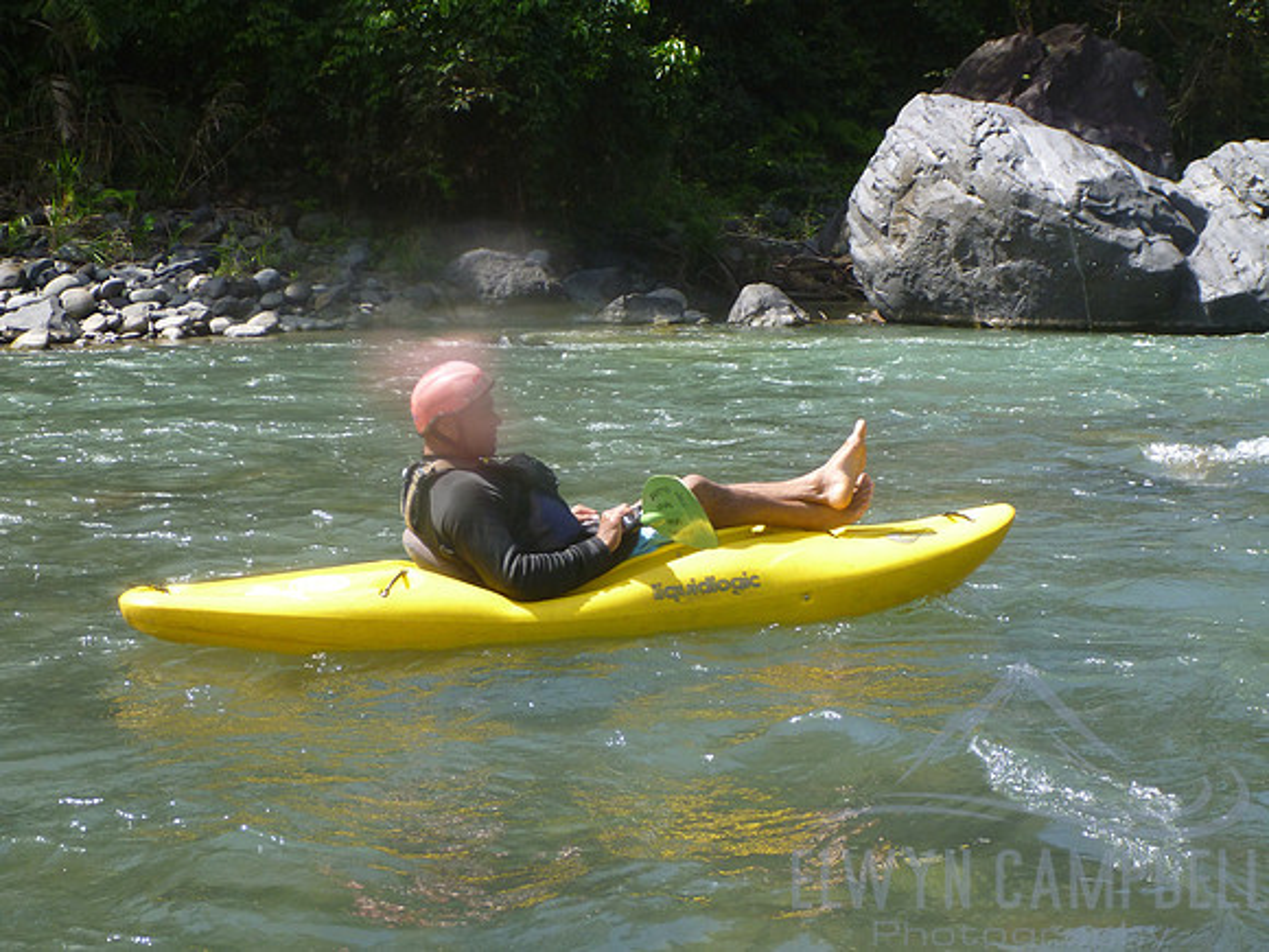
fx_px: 2126
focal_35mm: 58
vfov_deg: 25.2
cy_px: 476
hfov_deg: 33.2
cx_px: 634
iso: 160
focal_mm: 10.4
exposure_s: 1/320
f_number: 5
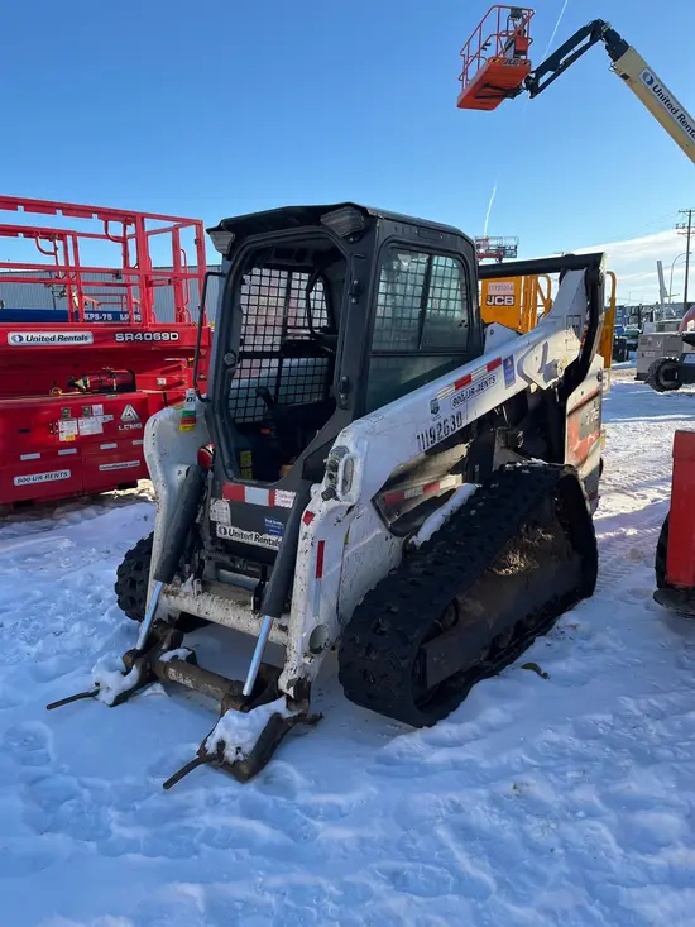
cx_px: 348
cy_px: 464
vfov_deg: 67.3
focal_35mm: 26
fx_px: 696
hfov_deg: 53.1
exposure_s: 1/1776
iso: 50
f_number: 1.6
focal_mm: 5.1
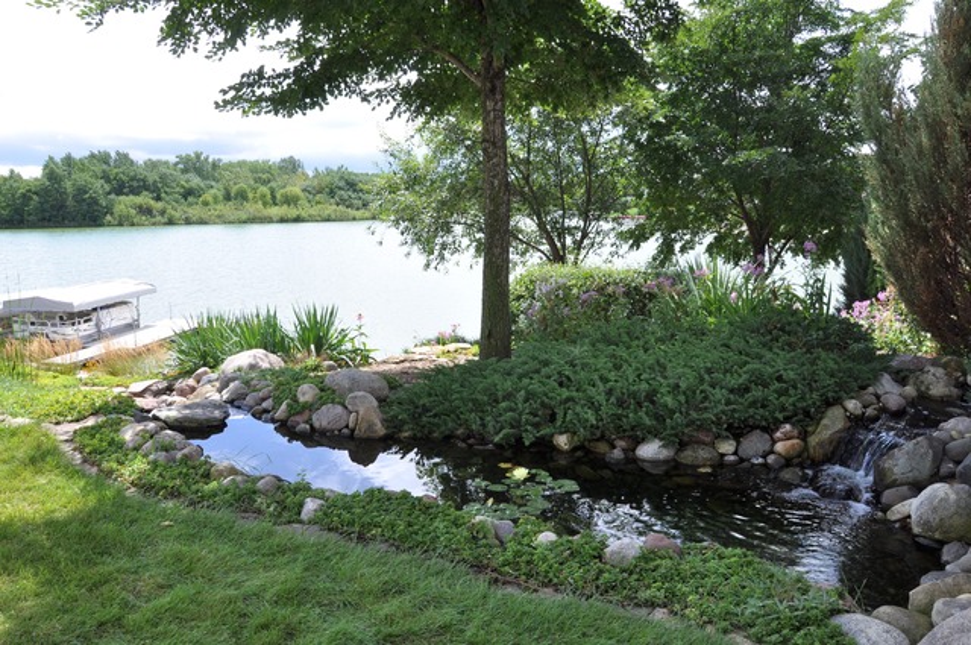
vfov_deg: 47.8
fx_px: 727
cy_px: 322
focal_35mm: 27
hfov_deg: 67.4
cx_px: 486
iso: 200
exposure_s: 1/100
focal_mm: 18
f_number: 10
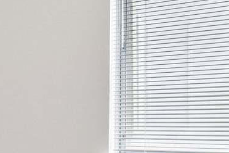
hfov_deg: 21.7
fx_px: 490
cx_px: -120
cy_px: 140
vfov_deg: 17.4
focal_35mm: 77
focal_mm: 14
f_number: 8
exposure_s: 1/15
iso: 560
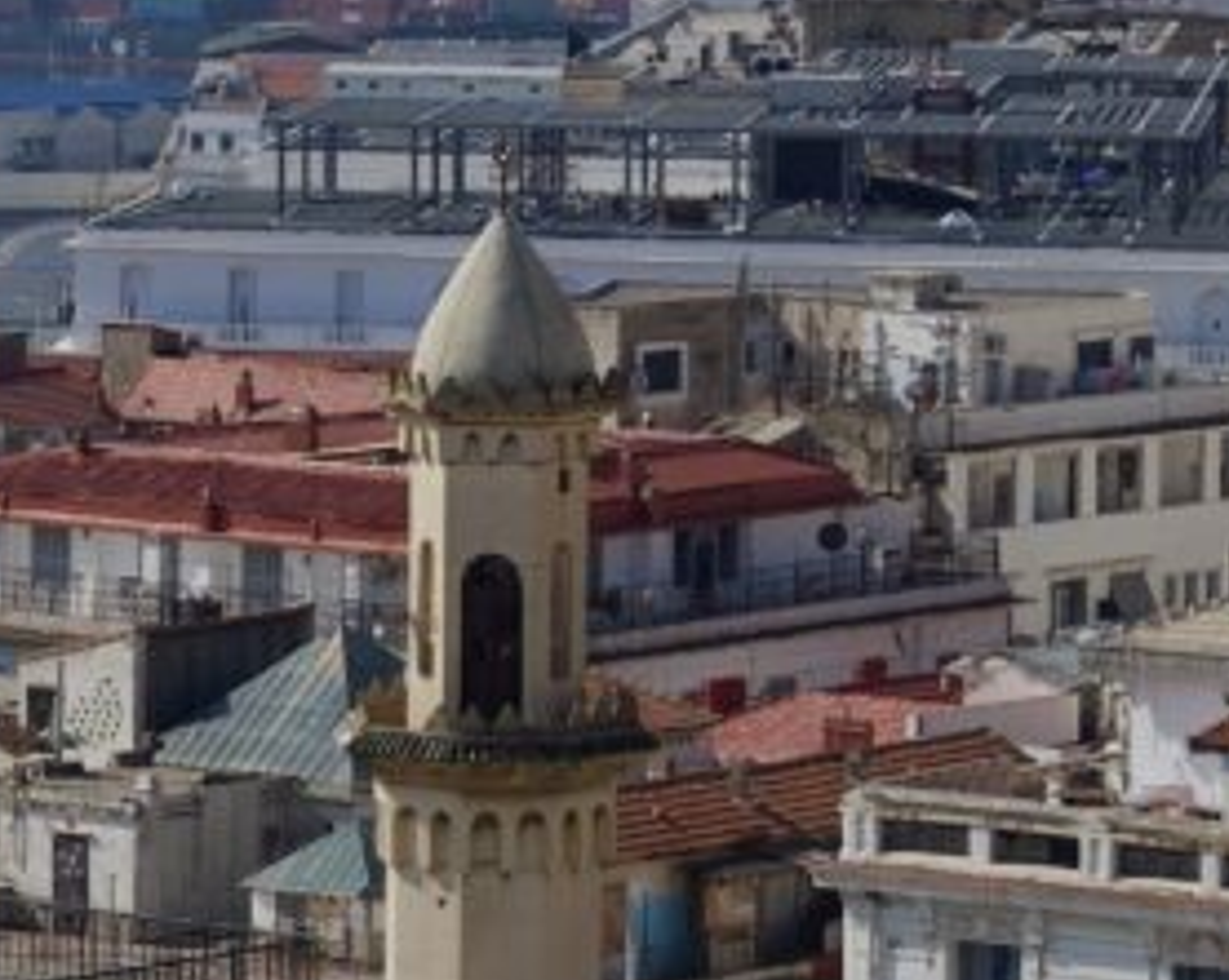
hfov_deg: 7.3
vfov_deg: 5.8
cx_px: 652
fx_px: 9593
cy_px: -131
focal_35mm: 264
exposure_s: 1/1000
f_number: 5
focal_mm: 38
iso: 100
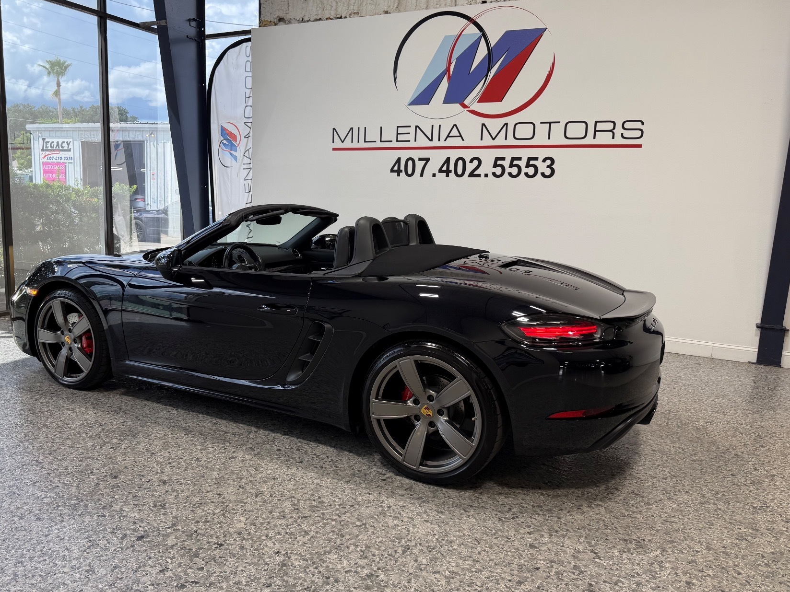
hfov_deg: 63.1
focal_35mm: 28
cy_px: 294
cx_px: 337
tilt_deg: -9.1
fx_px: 639
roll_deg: -1.5
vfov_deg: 49.7
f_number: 1.78
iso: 80
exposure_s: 1/224
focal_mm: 6.76
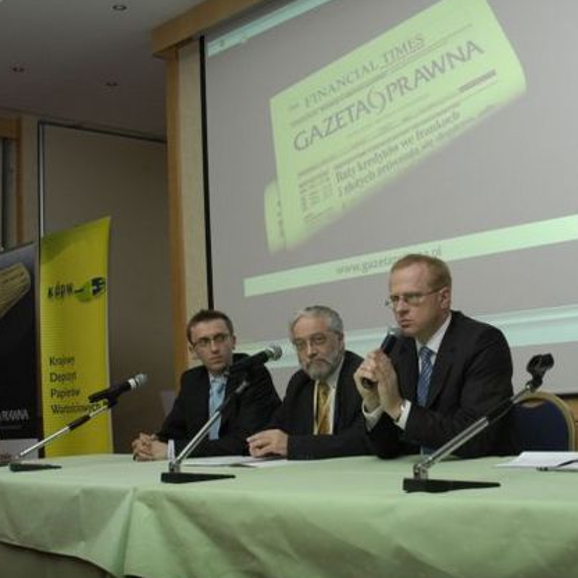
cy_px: 291
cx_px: 408
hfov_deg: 35.5
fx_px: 888
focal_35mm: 47
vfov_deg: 36.1
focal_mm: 24
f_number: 4.5
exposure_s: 1/50
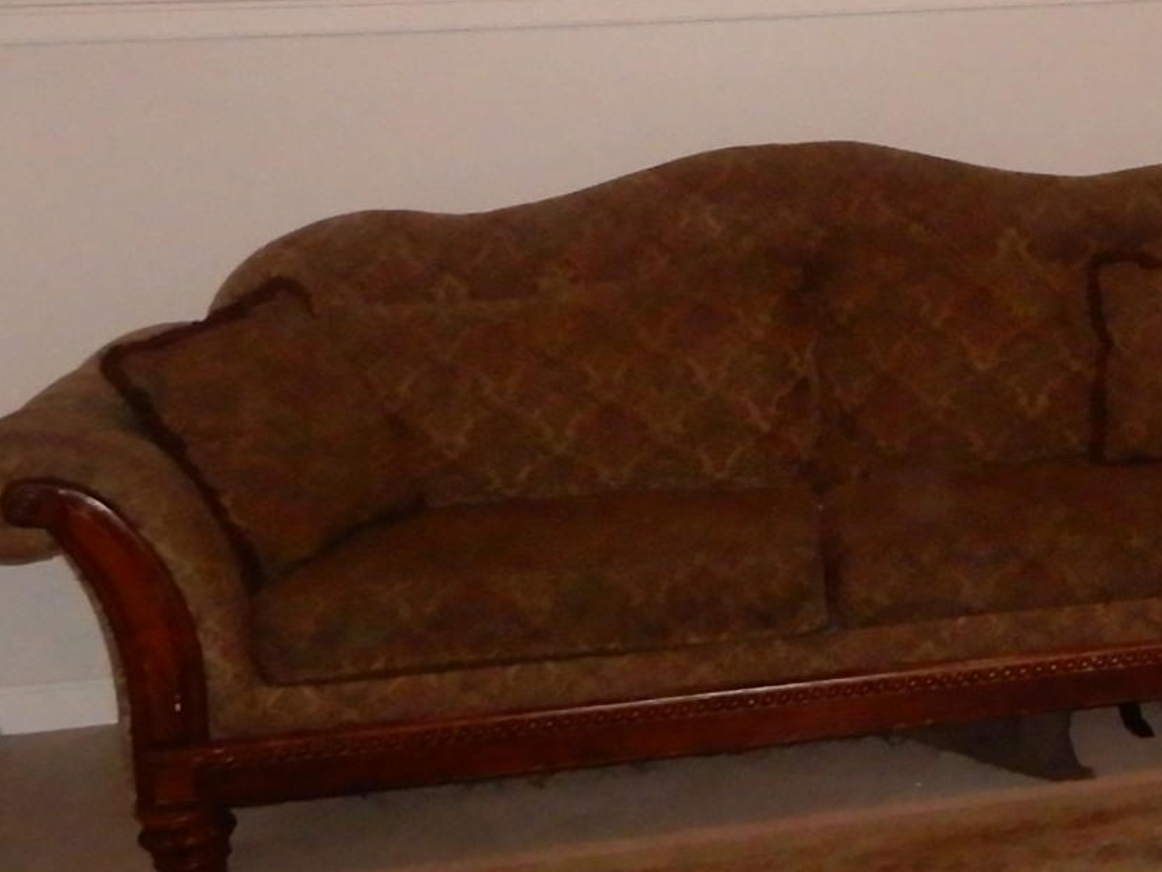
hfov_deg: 19.3
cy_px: 301
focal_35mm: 86
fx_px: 2887
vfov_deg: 17.1
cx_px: 1839
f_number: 3.4
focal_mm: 4.3
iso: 500
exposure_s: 1/30
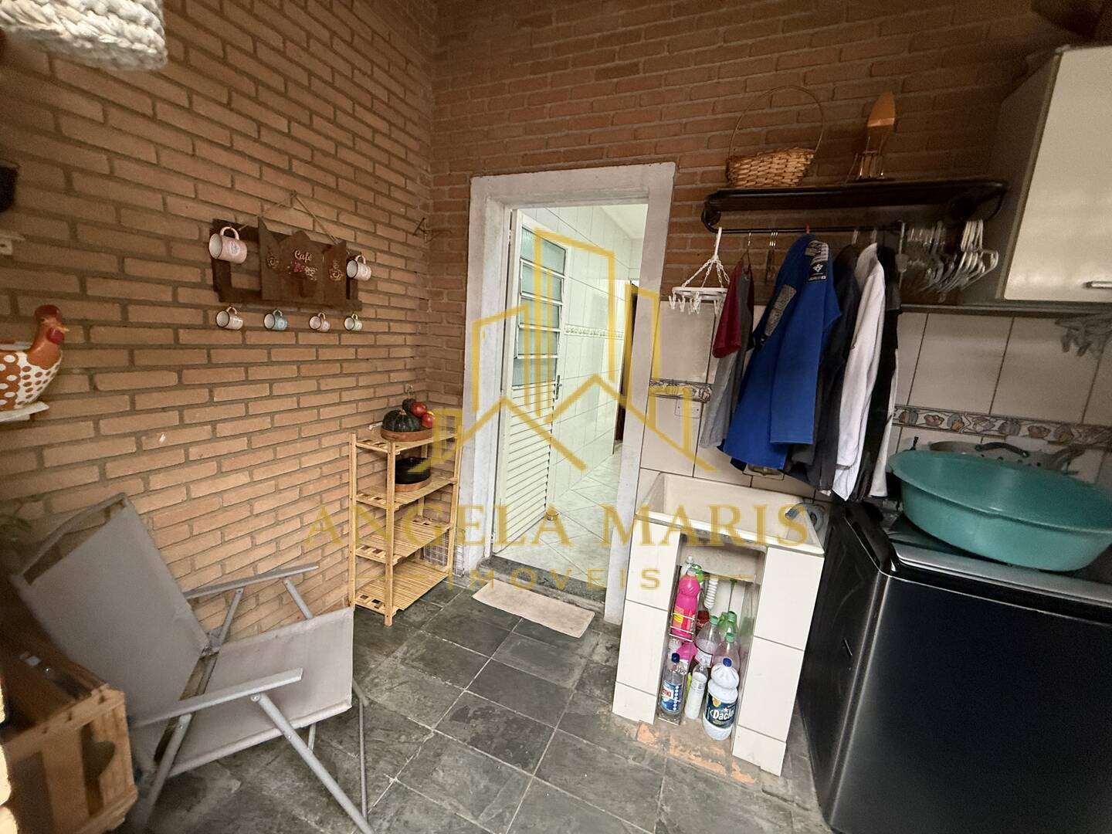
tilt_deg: -9.8
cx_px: 556
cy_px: 417
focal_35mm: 14
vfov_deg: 85.7
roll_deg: -3.8
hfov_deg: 102.1
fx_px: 450
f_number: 2.2
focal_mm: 2.22
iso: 400
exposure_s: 1/60
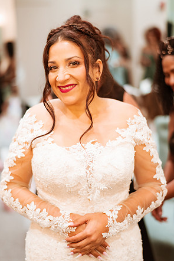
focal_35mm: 59
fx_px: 427
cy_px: 132
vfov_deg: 33.9
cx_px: 87
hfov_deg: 23.0
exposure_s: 1/640
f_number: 1.4
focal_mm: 58
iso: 1000
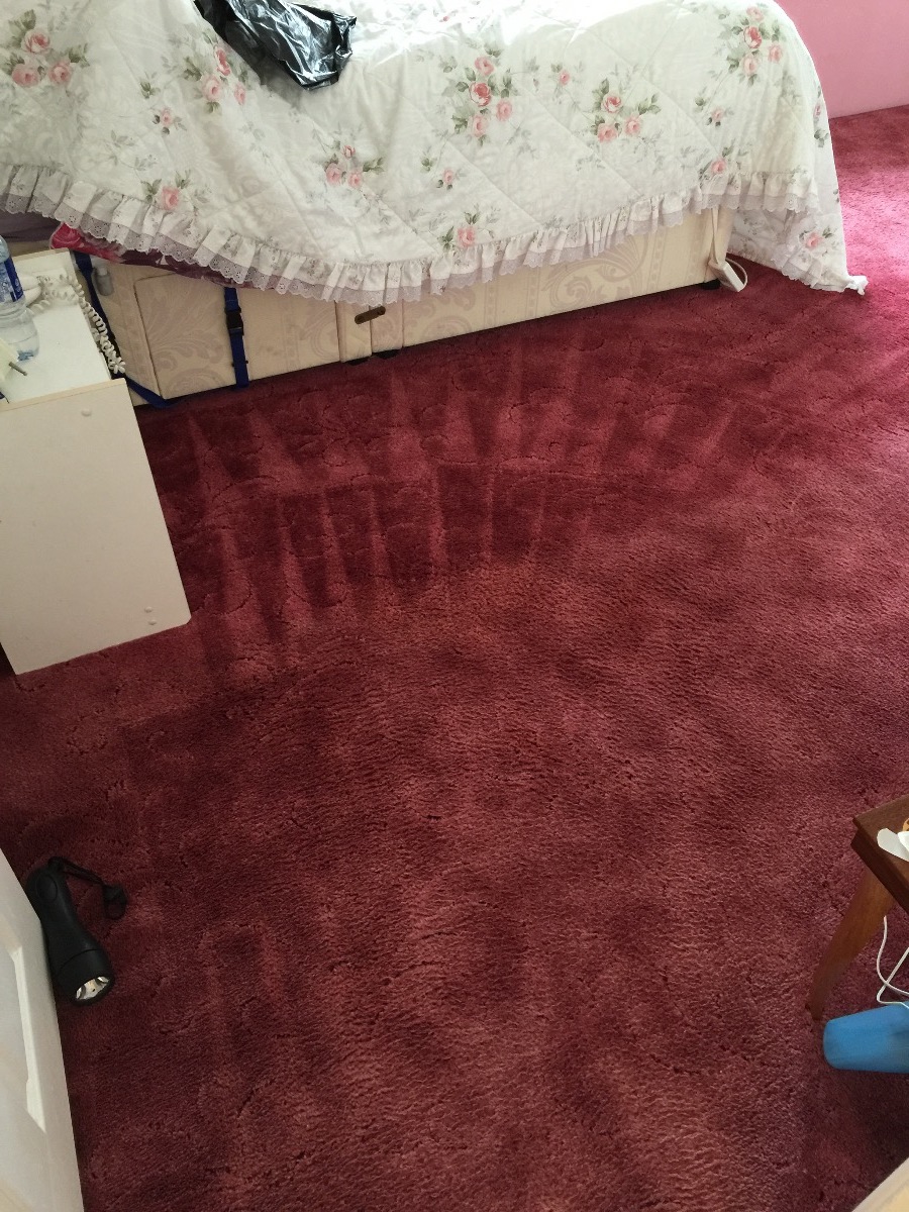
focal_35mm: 29
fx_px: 1015
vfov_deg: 61.7
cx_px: 454
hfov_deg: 48.2
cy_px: 606
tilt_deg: -46.3
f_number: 2.2
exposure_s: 1/15
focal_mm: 4.15
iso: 80
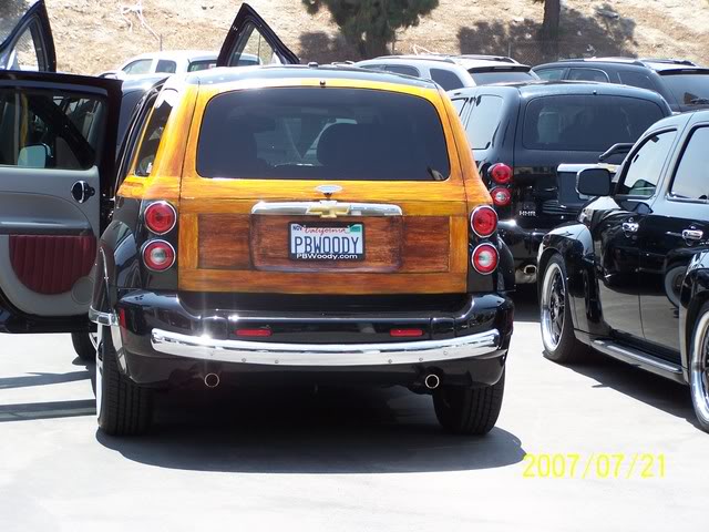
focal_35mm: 105
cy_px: 266
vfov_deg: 14.1
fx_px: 2151
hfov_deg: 18.7
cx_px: 354
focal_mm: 17.5
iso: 80
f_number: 3.2
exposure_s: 1/250
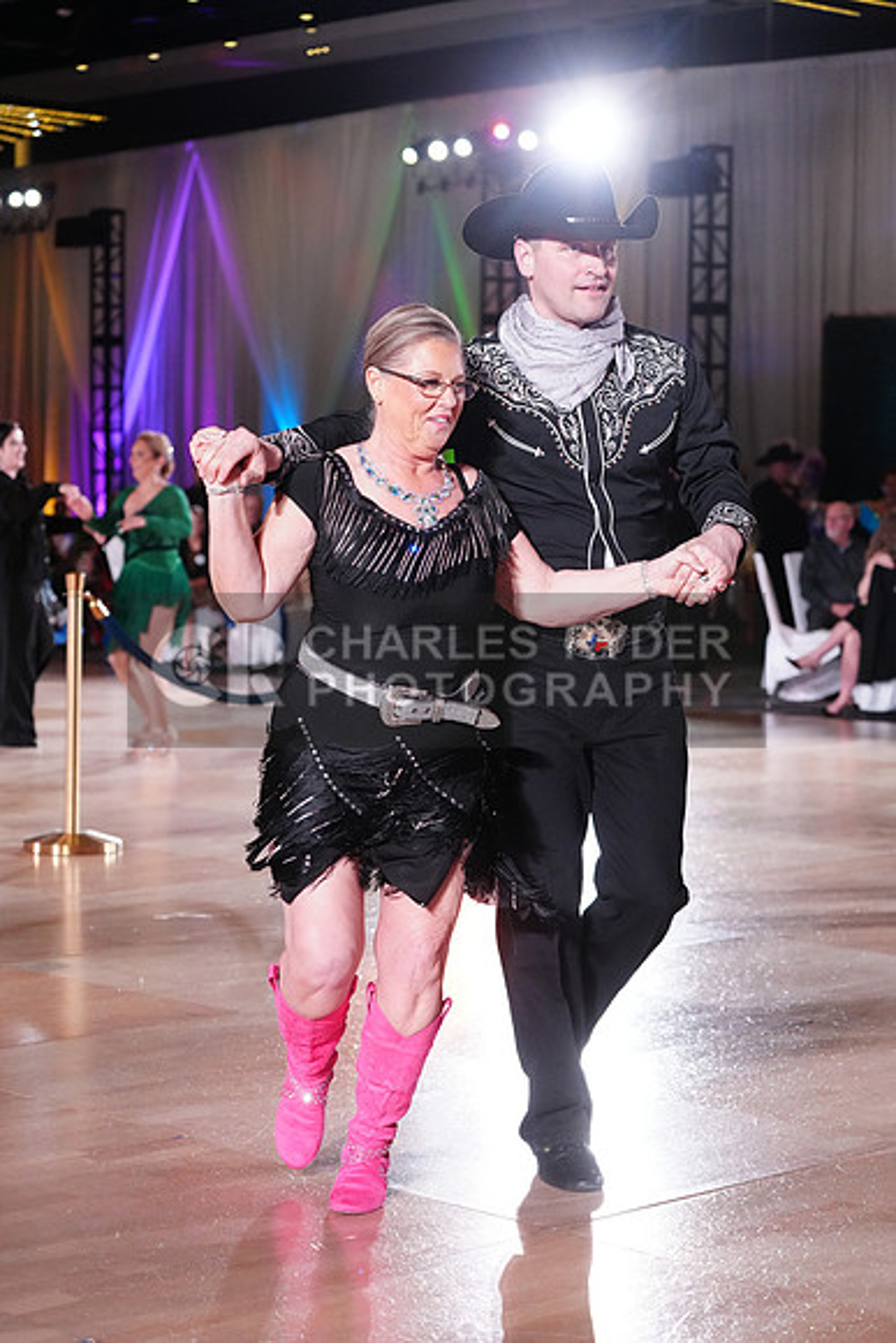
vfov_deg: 27.7
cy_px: 672
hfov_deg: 18.7
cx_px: 448
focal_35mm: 73
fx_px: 2723
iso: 4000
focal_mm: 73
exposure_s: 1/400
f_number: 4
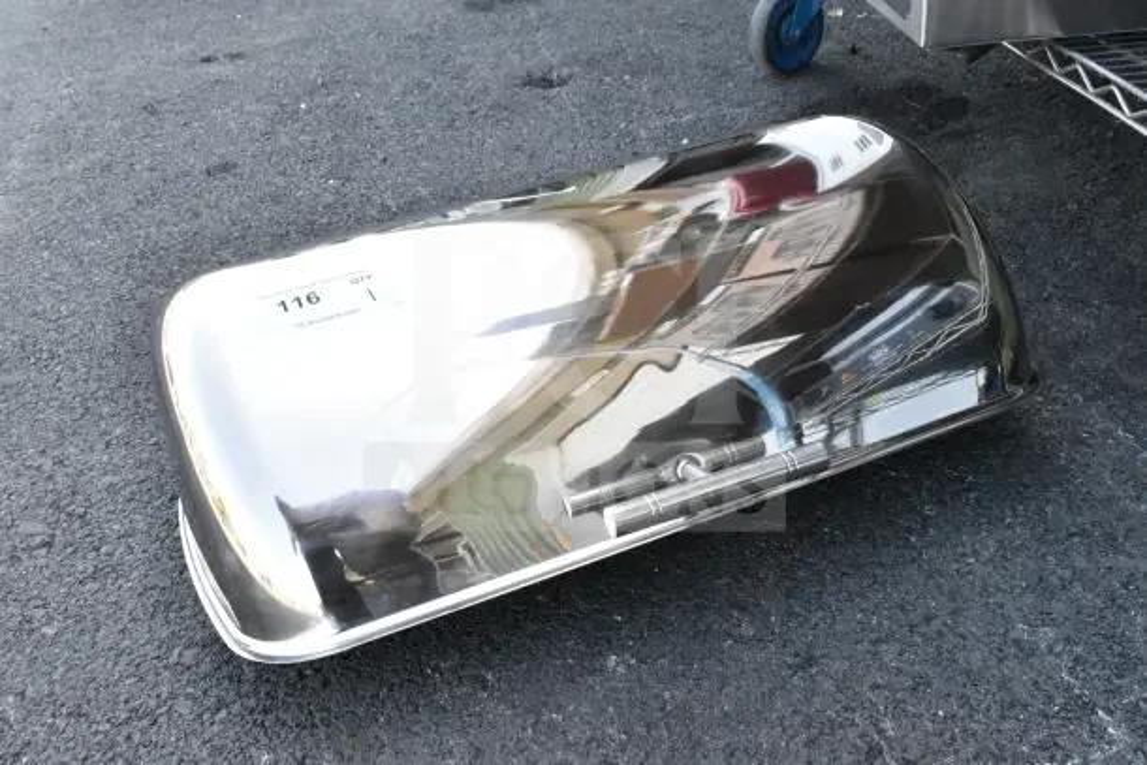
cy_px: 382
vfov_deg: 35.5
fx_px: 1195
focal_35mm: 38
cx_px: 574
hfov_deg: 51.3
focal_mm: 25
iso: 6400
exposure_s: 1/640
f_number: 13
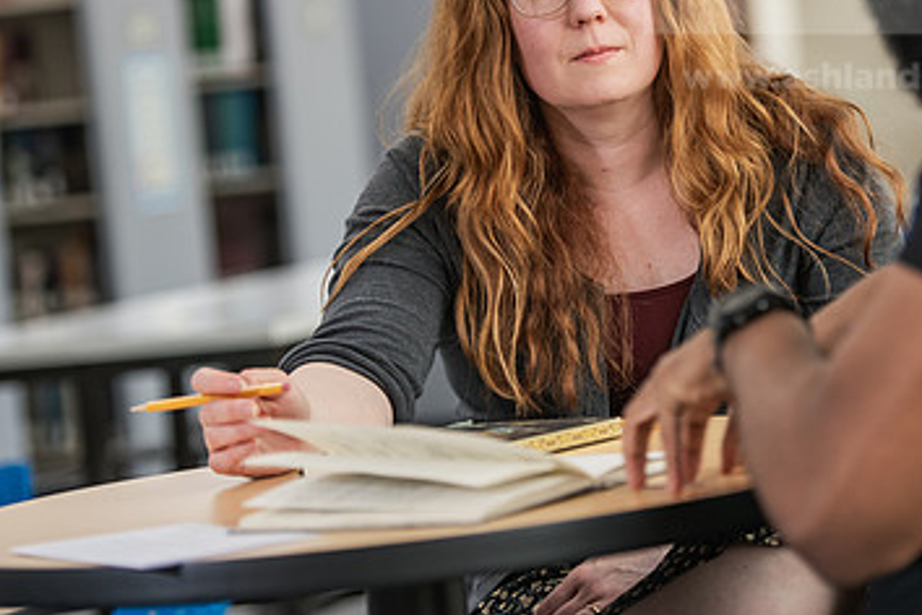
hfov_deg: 12.3
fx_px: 4277
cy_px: 132
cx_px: 565
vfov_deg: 8.2
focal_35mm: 167
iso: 500
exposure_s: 1/160
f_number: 2.8
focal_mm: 102
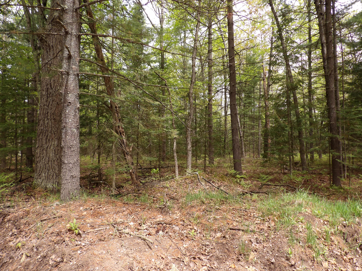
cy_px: 136
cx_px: 181
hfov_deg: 71.6
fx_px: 251
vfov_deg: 56.8
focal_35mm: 24
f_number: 3.2
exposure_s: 1/202
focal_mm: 4.3
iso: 100
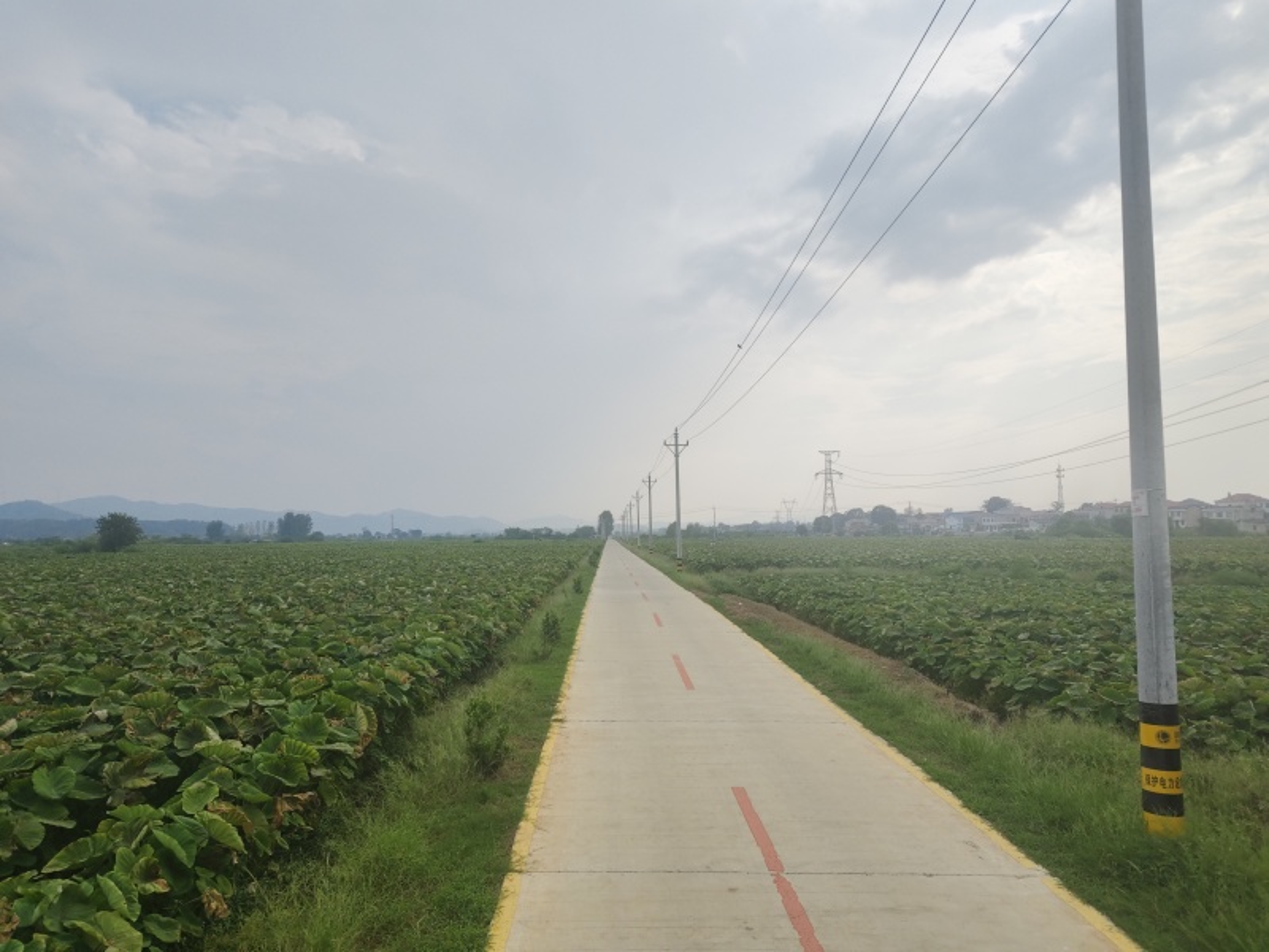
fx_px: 843
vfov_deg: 58.9
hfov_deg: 73.9
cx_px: 634
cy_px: 476
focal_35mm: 23
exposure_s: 1/2273
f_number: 1.88
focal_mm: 5.56
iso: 50
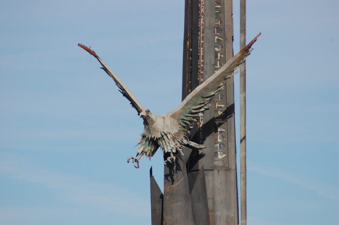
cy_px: 112
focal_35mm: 405
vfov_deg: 3.4
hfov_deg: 5.1
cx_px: 170
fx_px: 3808
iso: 360
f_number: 5.6
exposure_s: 1/2000
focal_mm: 270
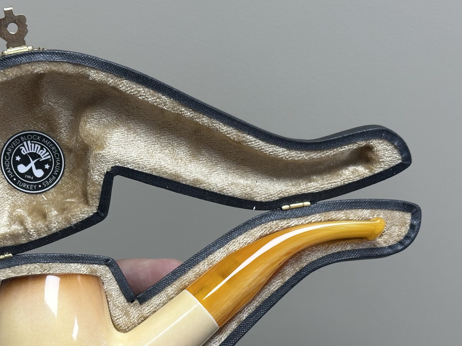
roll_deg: +4.4
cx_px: 181
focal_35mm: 69
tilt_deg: -31.9
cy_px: 240
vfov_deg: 21.2
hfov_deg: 28.1
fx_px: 921
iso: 80
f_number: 1.78
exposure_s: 1/111
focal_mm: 6.86
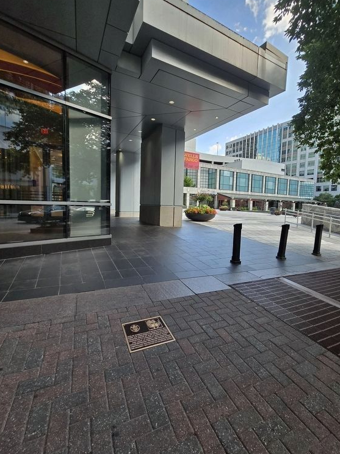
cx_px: 177
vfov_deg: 102.0
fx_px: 183
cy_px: 225
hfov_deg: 85.7
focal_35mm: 14
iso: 125
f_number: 2.2
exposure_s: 1/769
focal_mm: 2.2
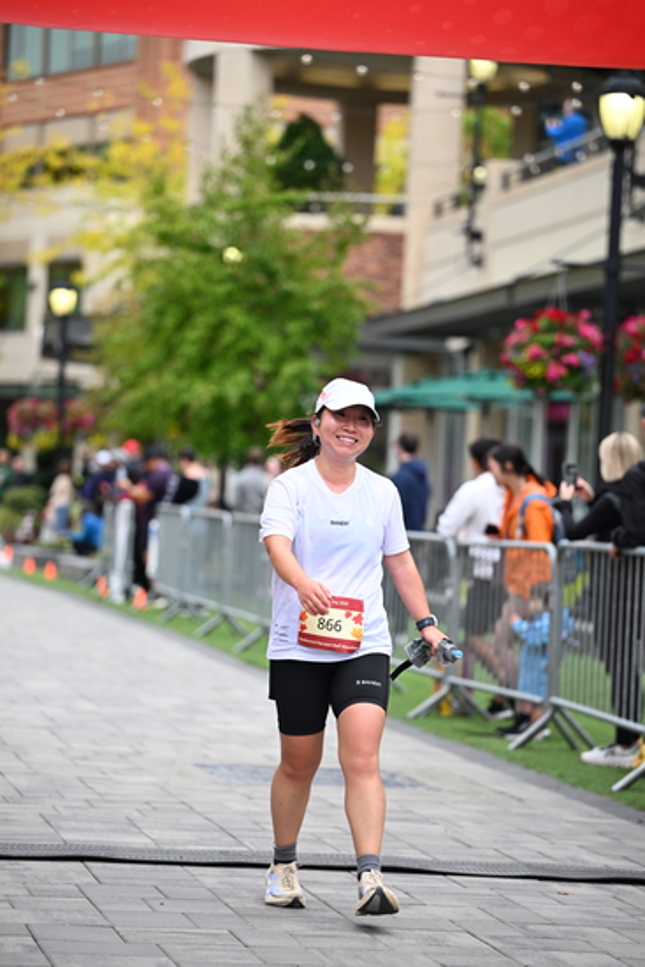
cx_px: 322
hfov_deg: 11.9
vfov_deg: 17.8
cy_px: 484
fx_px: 3088
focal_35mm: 115
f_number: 2.8
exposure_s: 1/2000
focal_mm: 115
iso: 640
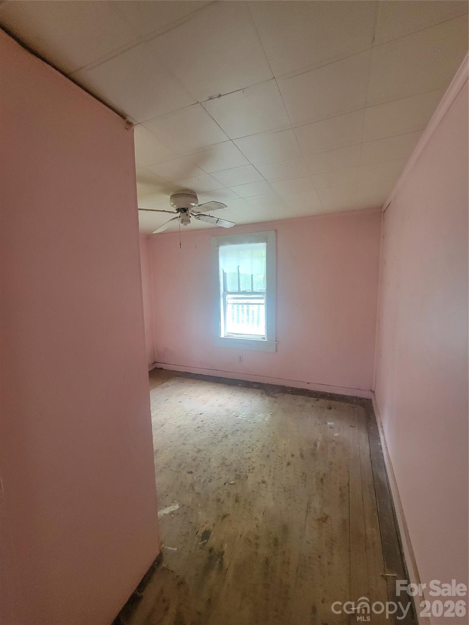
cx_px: 234
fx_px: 235
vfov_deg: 106.2
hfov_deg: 89.9
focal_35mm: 13
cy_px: 312
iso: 320
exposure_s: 1/40
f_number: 2.2
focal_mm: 2.2
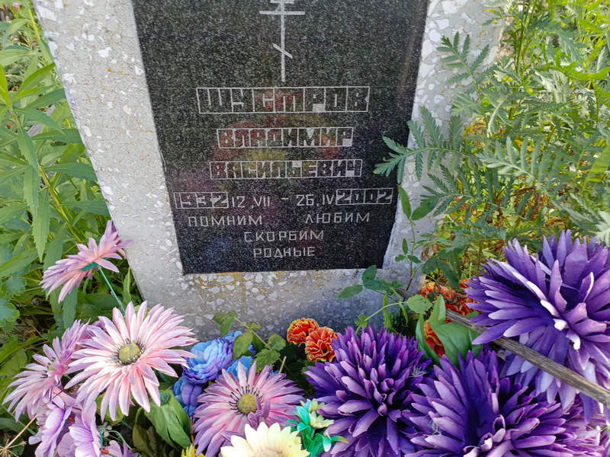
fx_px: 441
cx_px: 305
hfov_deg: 69.4
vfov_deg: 54.9
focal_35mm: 25
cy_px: 228
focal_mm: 4.76
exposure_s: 1/104
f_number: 1.69
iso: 112
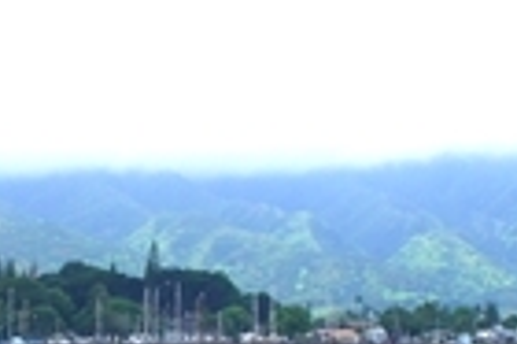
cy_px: 335
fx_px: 2209
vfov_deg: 8.8
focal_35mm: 154
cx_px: 100
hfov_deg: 13.3
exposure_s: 1/160
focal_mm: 18
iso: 200
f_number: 13
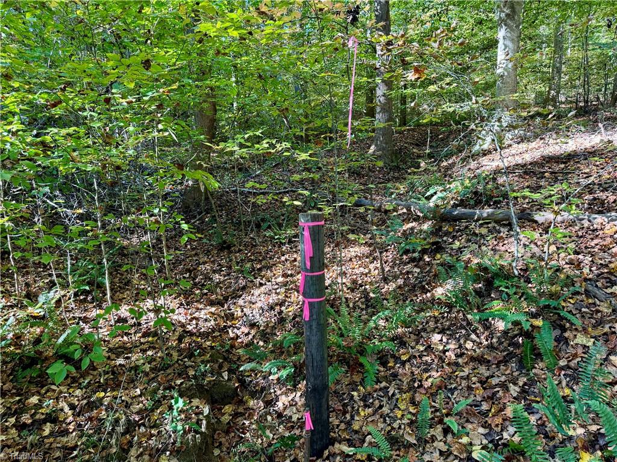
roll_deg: +1.6
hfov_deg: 71.6
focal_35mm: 24
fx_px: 428
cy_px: 231
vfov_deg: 56.8
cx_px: 308
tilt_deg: -10.7
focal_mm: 6.76
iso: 160
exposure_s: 1/121
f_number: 1.78
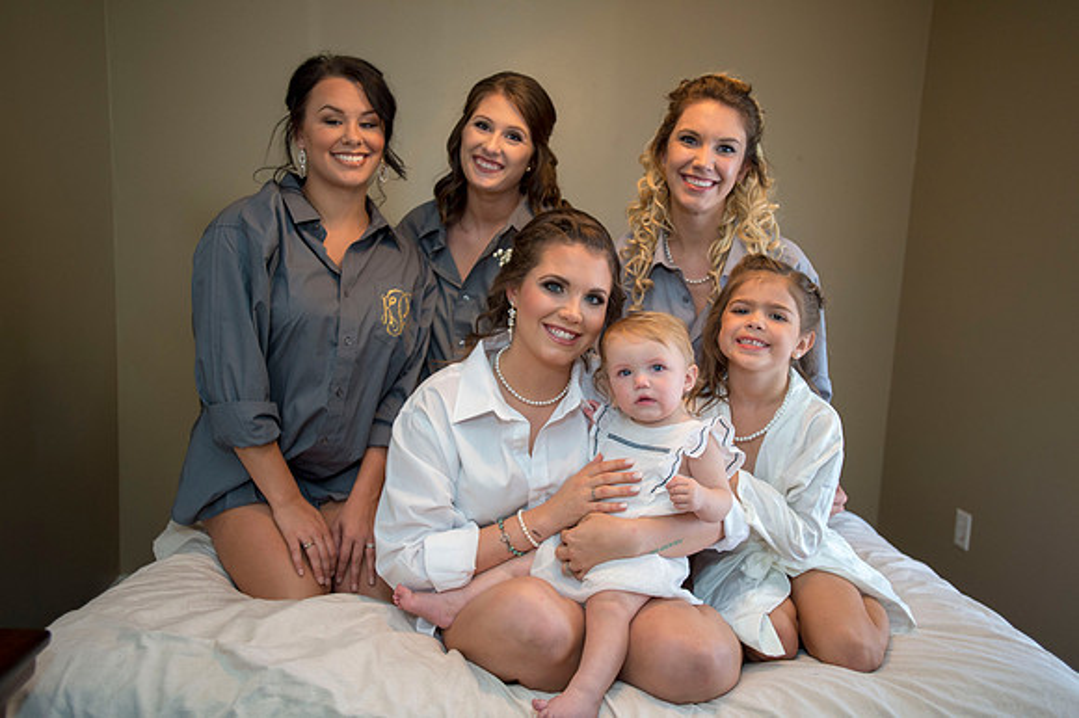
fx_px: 899
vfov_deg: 43.6
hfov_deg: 62.0
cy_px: 359
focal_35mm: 30
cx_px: 540
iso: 1250
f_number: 2.8
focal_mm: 30
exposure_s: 1/100
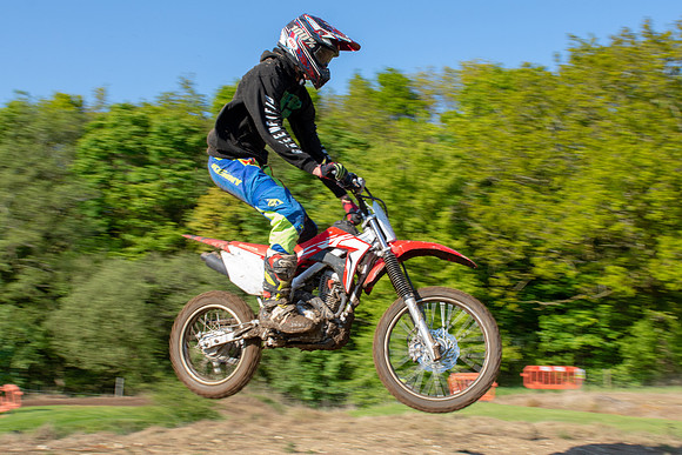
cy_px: 264
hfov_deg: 41.2
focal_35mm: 48
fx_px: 907
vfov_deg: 28.1
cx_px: 358
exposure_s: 1/320
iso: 320
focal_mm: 24
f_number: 6.3
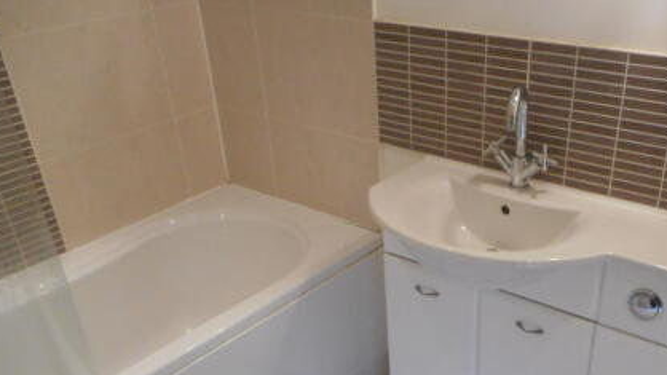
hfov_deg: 52.4
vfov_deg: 30.1
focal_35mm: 38
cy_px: 320
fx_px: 672
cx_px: 403
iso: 400
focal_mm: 4.5
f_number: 3.7
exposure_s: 1/20
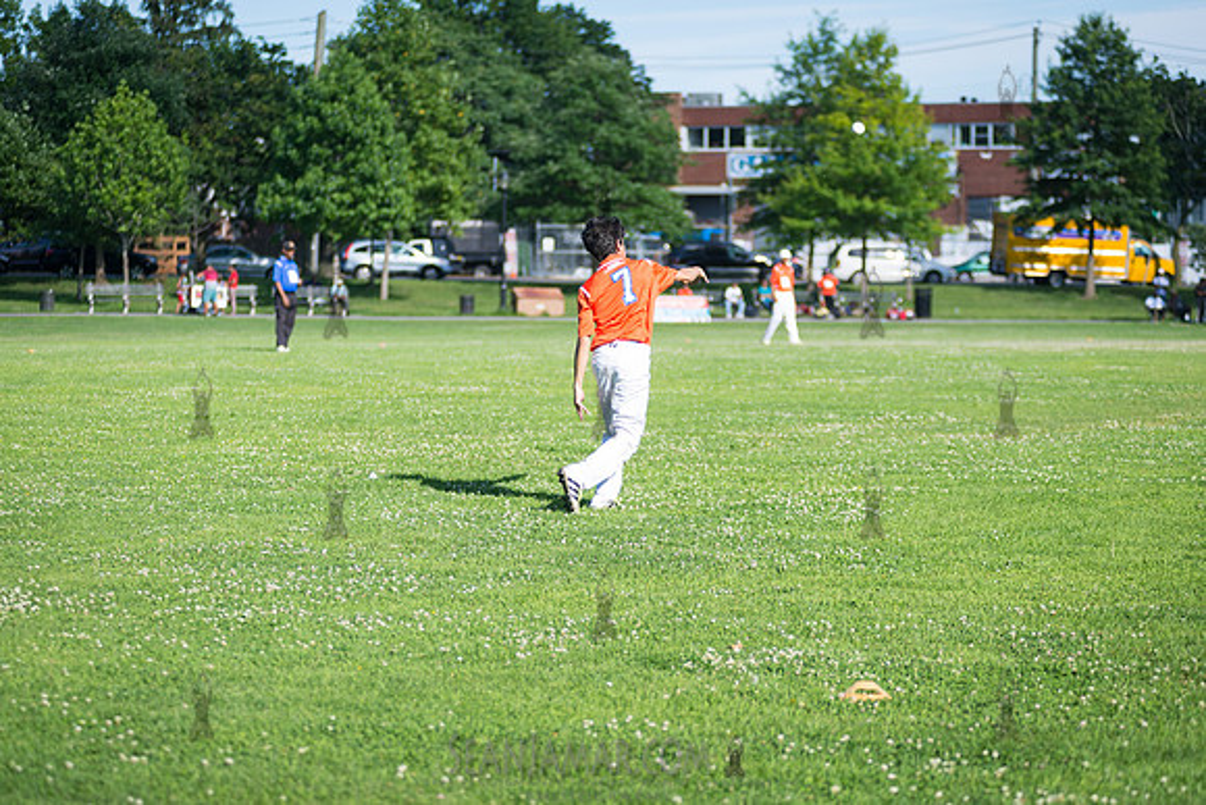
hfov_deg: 22.1
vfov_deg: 14.9
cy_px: 402
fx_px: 3083
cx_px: 603
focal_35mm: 92
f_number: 2.8
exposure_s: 1/2000
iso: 200
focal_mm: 92
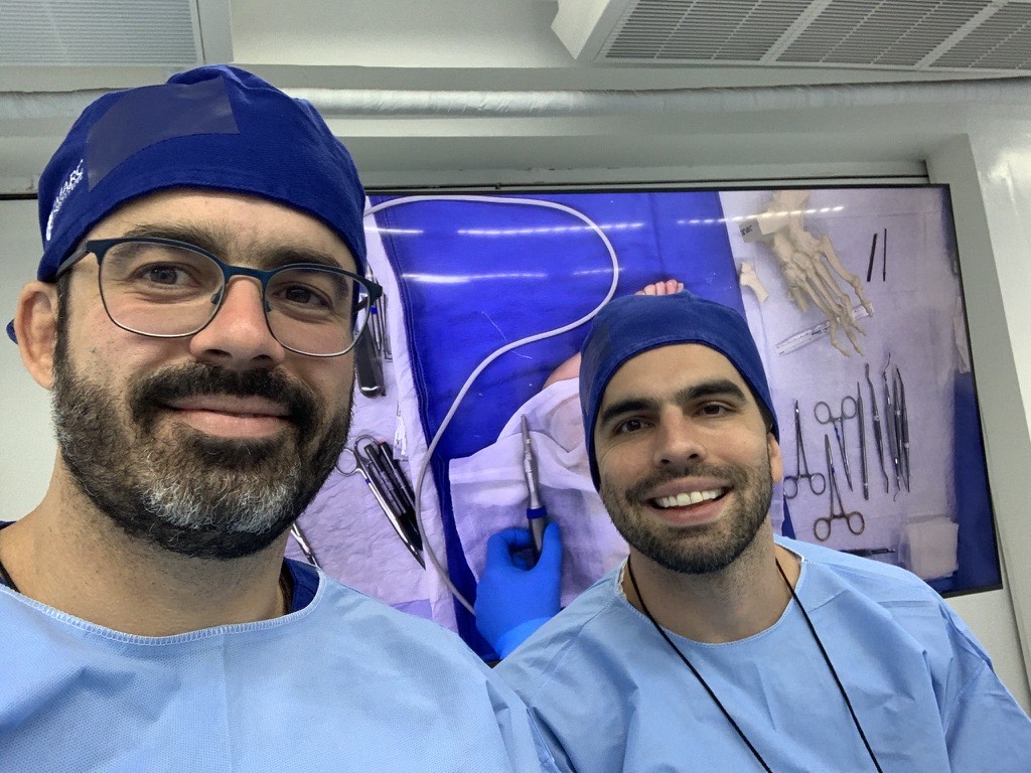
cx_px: 516
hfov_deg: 56.8
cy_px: 386
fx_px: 953
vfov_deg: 44.2
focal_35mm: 32
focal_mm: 2.87
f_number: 2.2
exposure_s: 1/60
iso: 160
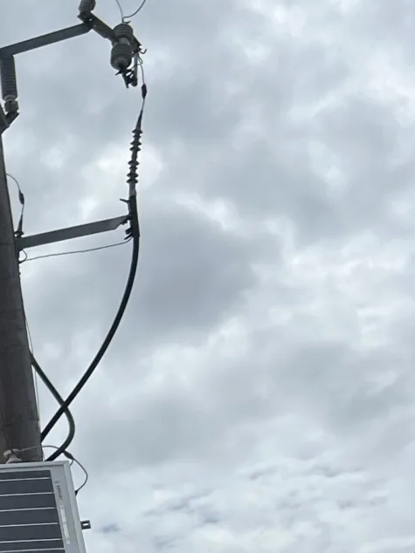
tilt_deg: +25.5
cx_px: -346
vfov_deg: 18.1
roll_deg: +4.6
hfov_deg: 12.7
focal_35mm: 105
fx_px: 1680
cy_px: 593
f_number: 1.5
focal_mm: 5.7
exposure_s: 1/7463
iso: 50
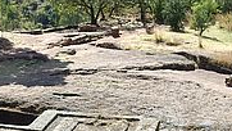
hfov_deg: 15.4
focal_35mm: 139
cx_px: 82
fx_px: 855
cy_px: 147
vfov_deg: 8.7
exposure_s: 1/200
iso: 50
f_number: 3.6
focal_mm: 10.7
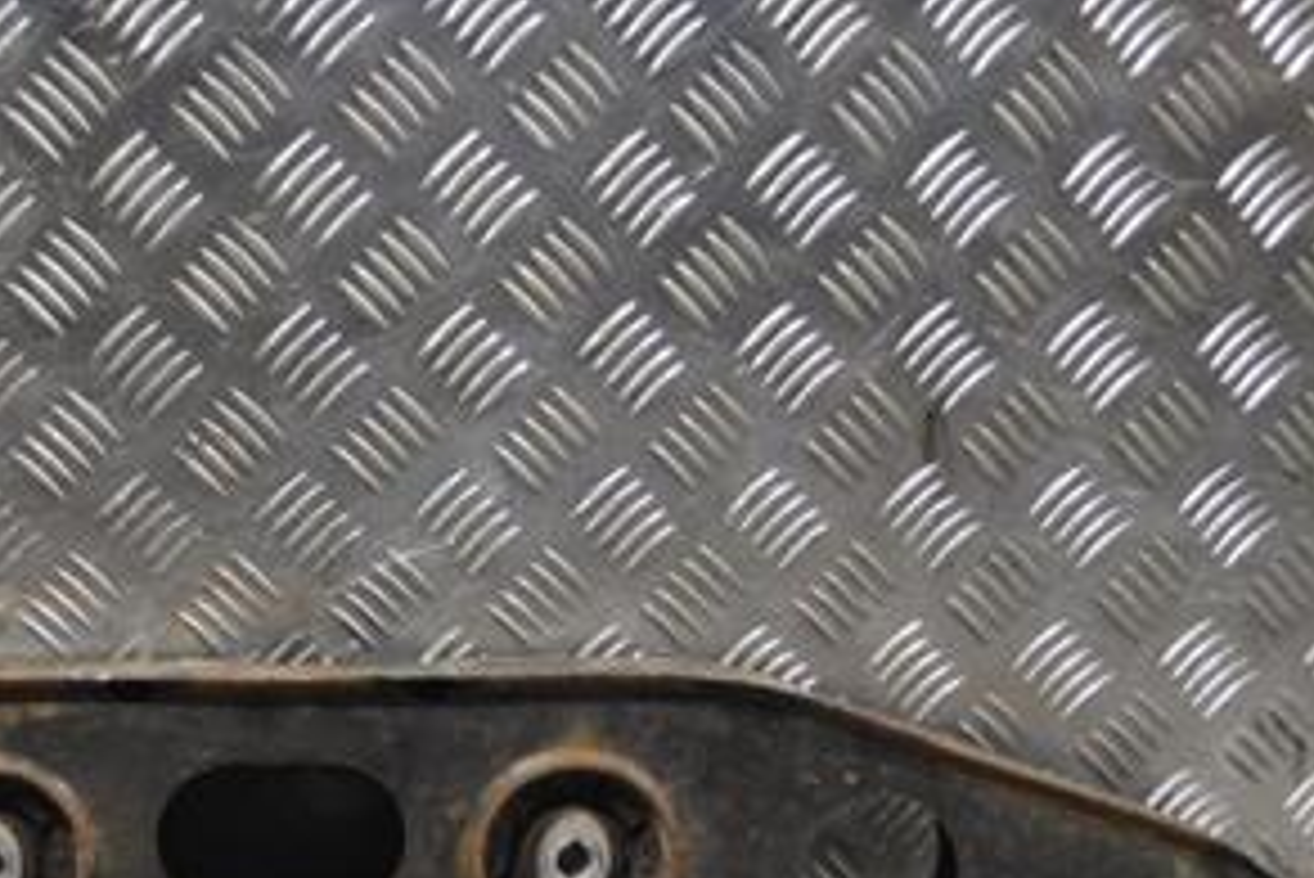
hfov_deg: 26.7
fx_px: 2702
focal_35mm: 74
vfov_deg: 18.0
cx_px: 220
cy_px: 892
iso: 400
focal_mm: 24
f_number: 5
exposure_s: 1/100
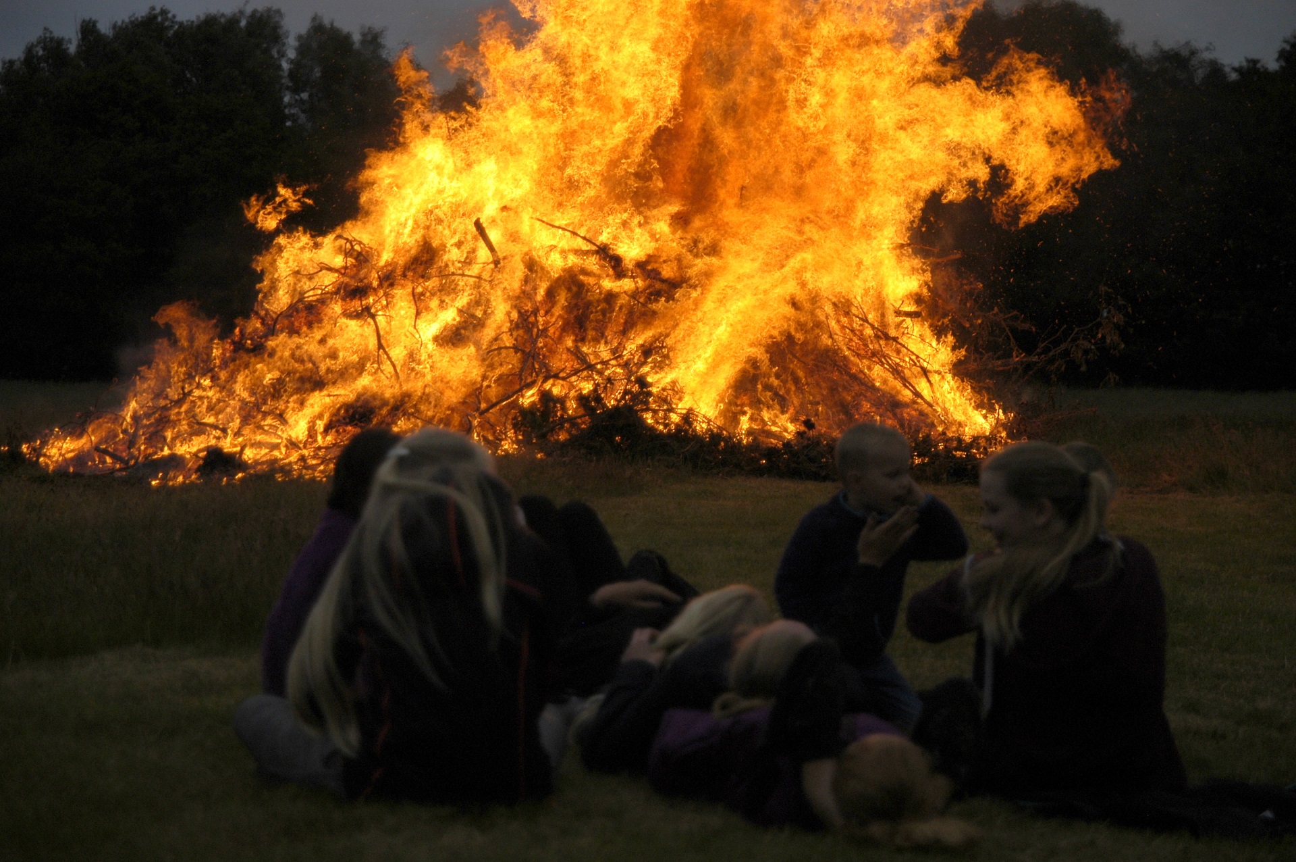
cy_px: 431
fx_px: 2697
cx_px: 648
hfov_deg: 27.0
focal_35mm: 75
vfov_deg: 18.1
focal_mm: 50
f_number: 2.8
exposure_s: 1/2000
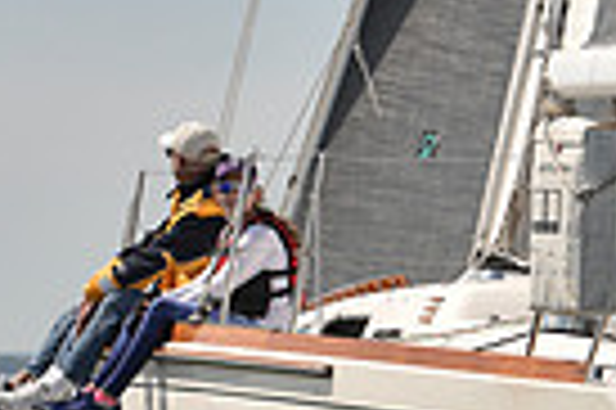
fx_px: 5930
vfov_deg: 3.9
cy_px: 394
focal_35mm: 347
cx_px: 737
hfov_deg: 5.9
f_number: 4.5
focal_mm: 82
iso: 250
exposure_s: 1/1250
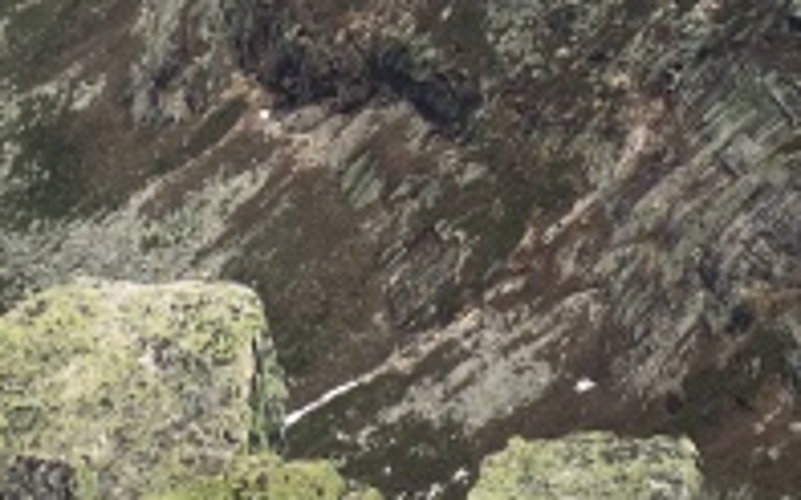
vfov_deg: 12.4
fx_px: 2182
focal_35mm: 100
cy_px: -248
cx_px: 346
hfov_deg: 20.8
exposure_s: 1/2959
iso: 25
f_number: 2.2
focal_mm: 4.15
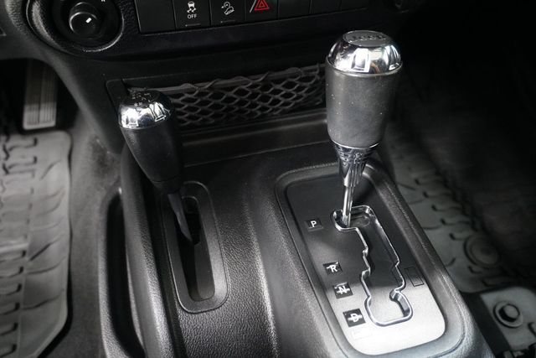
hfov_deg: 61.9
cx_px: 268
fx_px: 447
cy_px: 179
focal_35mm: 30
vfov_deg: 43.6
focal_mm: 20
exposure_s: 1/60
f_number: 4
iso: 8000
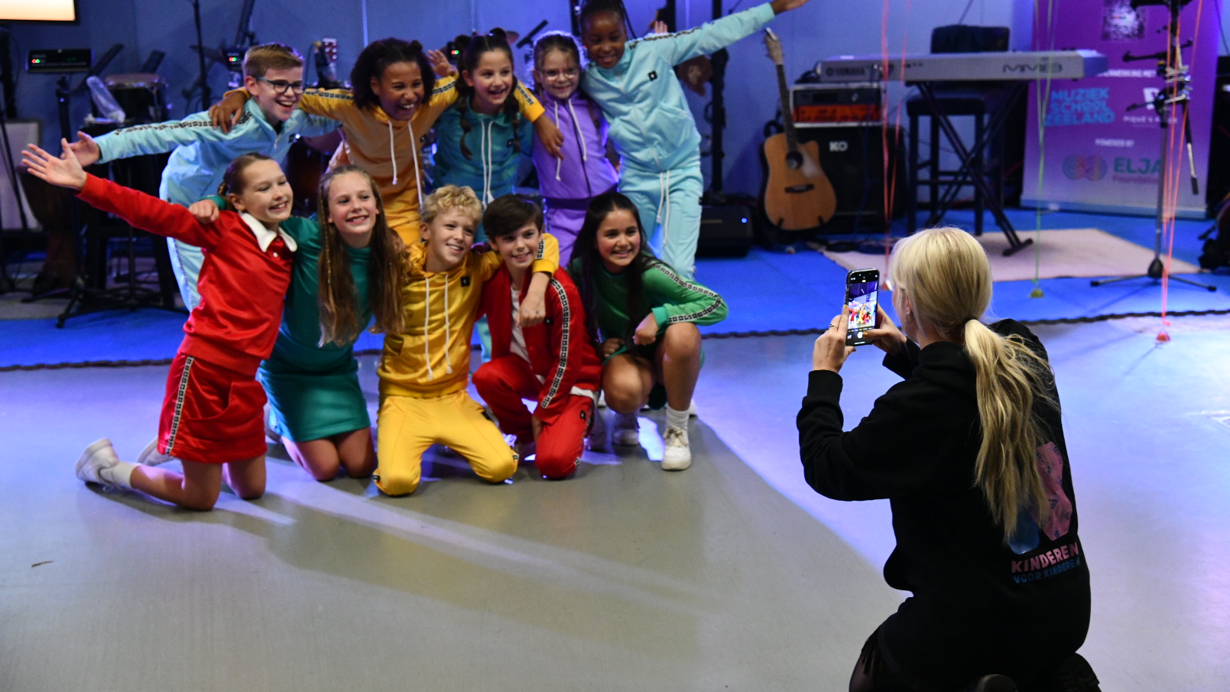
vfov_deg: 20.7
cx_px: 614
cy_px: 321
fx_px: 1892
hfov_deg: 36.0
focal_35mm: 58
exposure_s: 1/80
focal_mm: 55
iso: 5000
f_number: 4.5
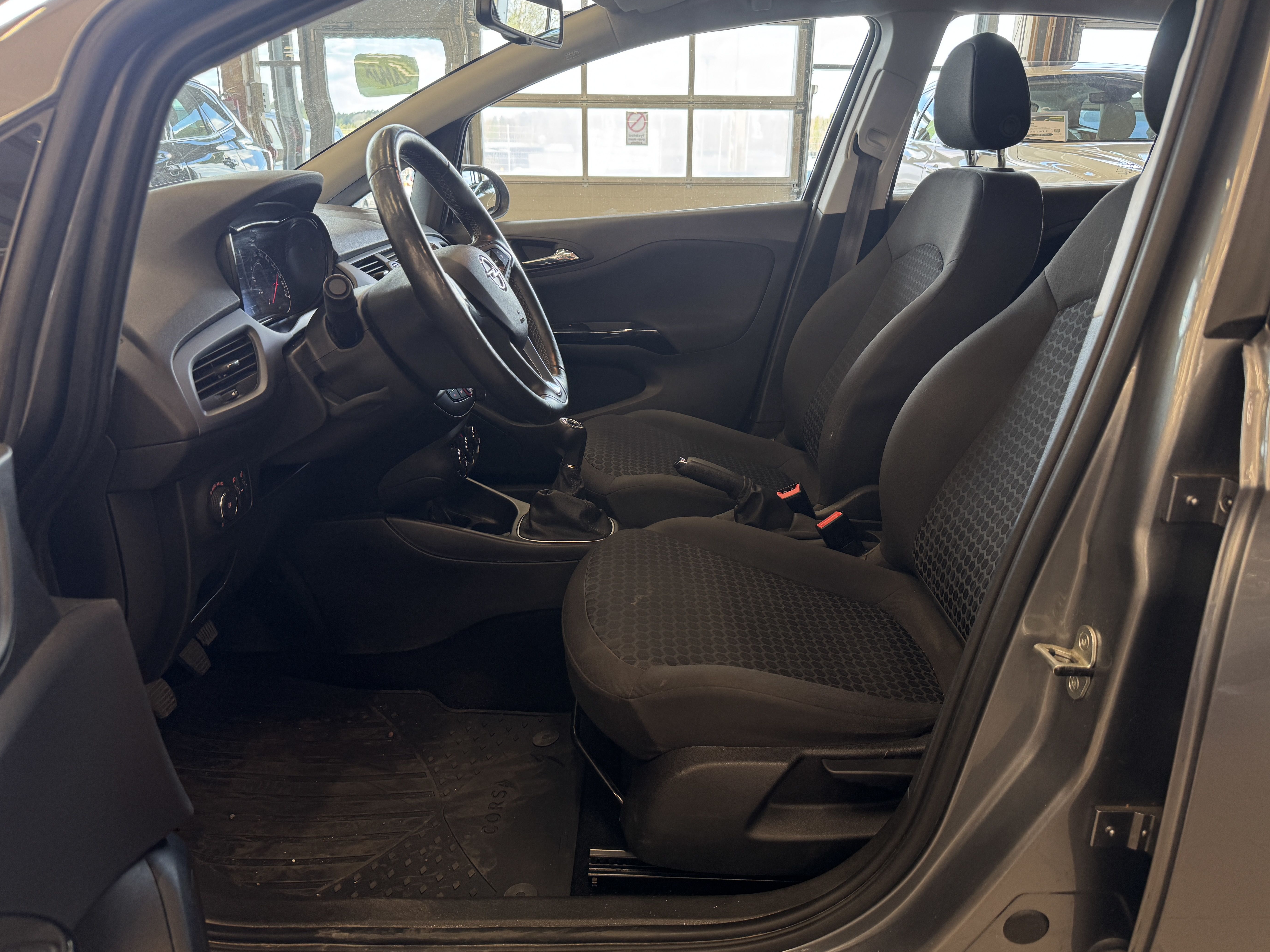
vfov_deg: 54.9
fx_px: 917
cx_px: 645
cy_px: 486
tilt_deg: -20.2
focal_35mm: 25
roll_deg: -0.2
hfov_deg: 69.4
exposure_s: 1/121
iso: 125
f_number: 1.78
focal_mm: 6.76
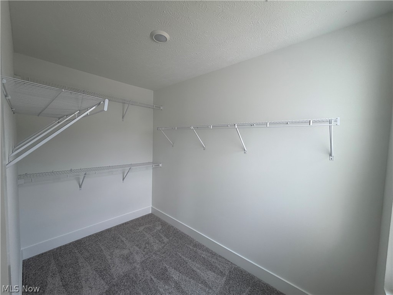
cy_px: 148
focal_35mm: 14
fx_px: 159
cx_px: 196
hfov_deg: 102.1
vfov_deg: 85.7
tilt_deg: -2.9
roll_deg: -1.5
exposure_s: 1/147
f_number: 2.2
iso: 40
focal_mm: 2.22
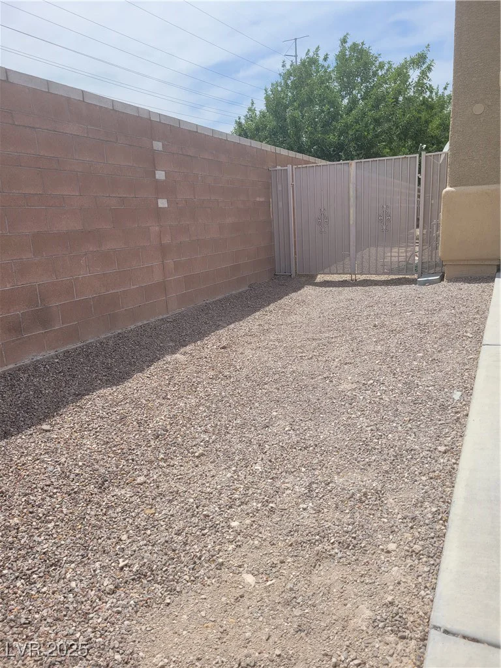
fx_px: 502
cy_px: 334
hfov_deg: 53.1
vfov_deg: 67.3
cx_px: 250
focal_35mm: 26
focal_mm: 5.4
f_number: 1.8
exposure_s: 1/3211
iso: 40
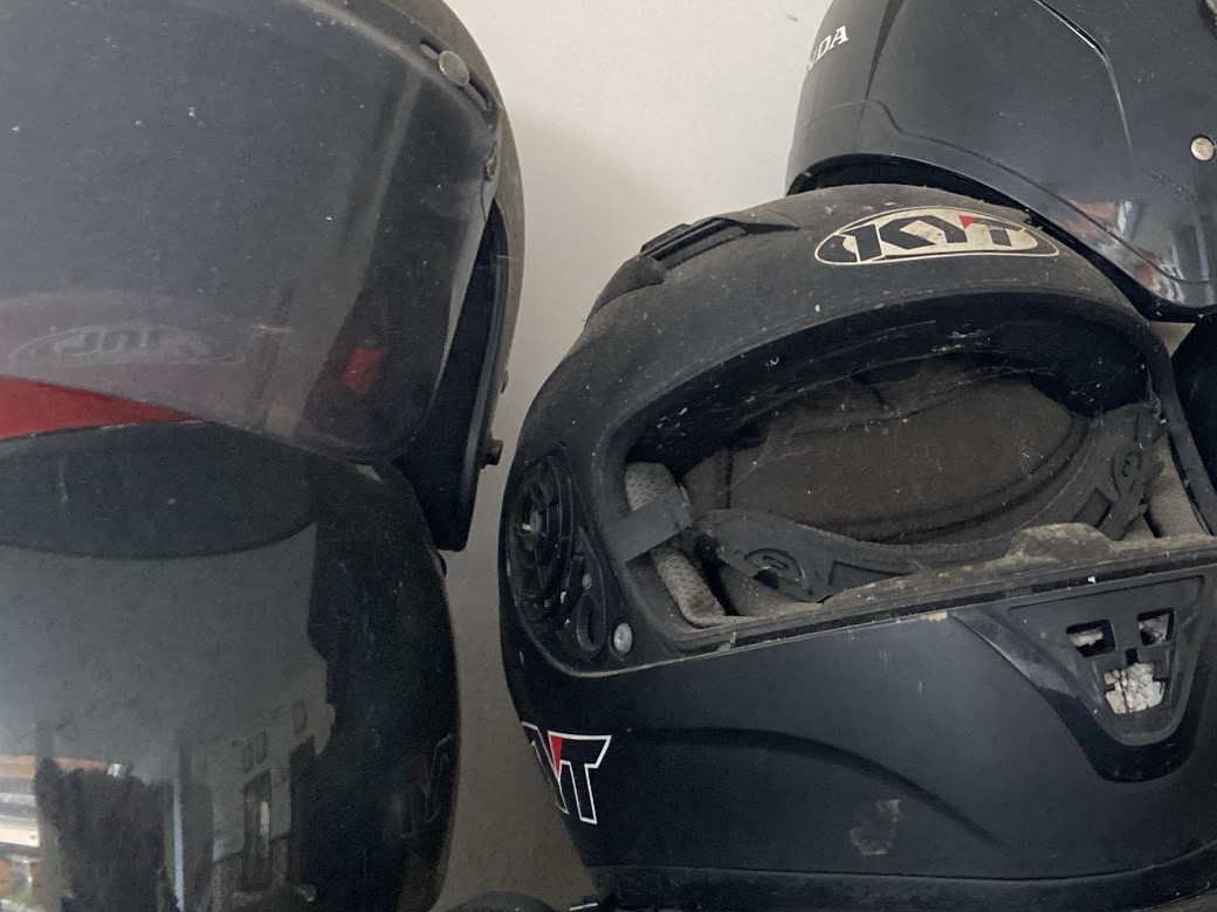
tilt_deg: +13.7
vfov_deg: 28.5
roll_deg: +7.1
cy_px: 182
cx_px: 1161
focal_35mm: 50
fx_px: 1758
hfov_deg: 35.3
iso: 200
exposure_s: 1/60
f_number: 1.8
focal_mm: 4.25
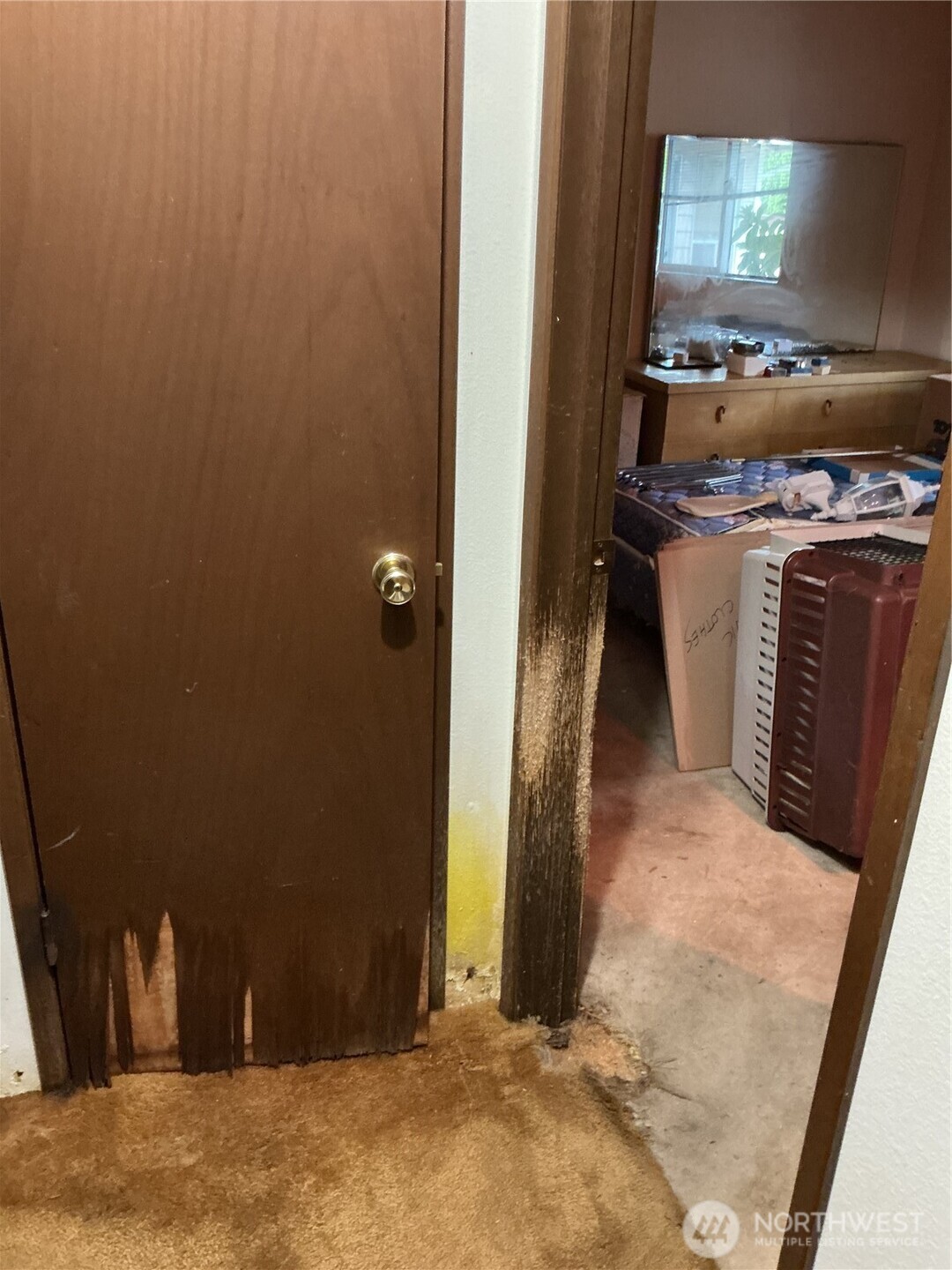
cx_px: 476
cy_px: 635
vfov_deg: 61.7
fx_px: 1063
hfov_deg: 48.2
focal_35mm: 29
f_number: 1.8
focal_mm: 3
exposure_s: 1/30
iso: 320
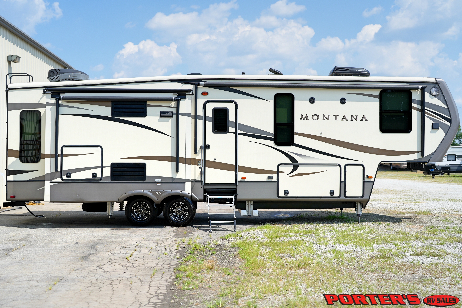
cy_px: 154
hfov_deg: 39.6
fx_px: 642
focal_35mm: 50
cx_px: 231
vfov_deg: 27.0
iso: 100
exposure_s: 1/2000
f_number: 2.8
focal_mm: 50
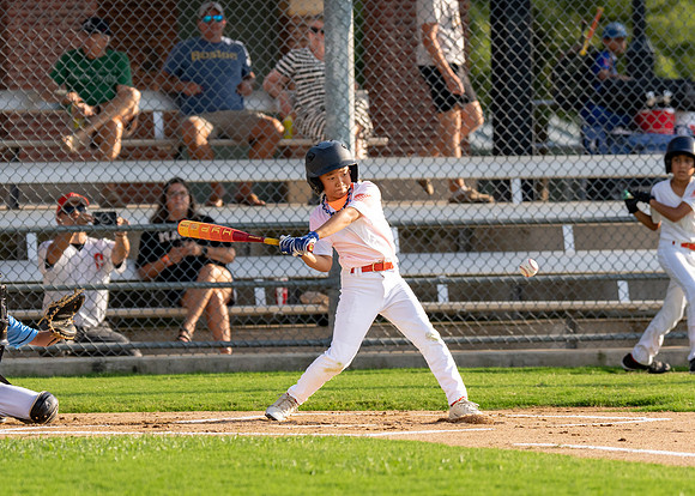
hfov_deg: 6.9
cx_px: 243
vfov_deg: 4.9
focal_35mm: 293
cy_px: 209
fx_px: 5782
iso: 400
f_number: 2.8
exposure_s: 1/4000
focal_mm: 115
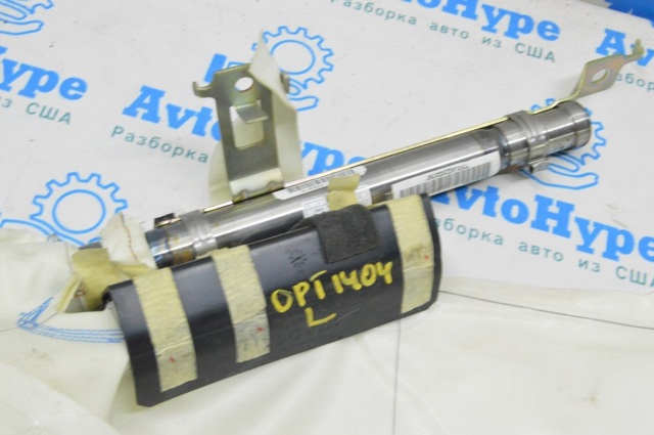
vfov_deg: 25.7
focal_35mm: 52
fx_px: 953
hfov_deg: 37.9
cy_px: 218
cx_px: 327
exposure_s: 1/20
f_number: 20
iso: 6400
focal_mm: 35
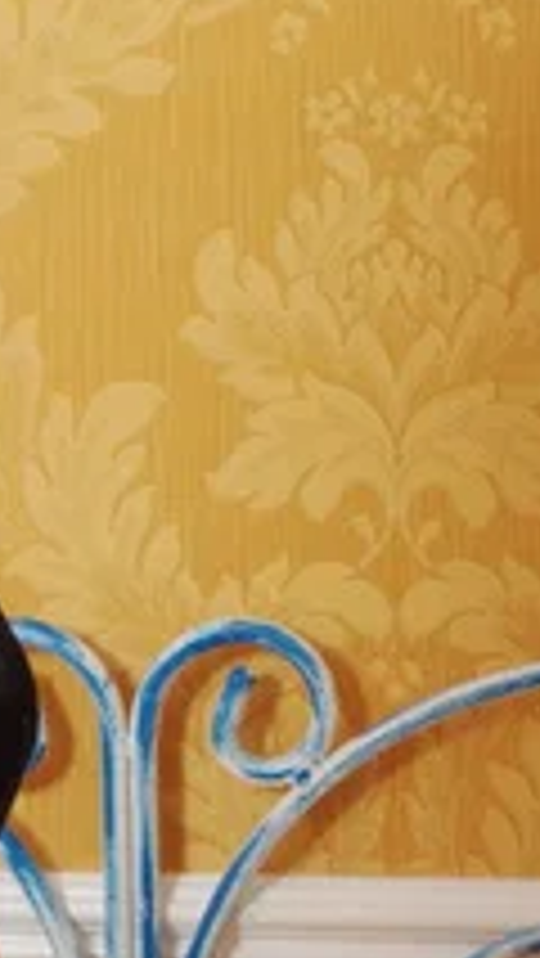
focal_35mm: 233
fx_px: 5930
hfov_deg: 5.1
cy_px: 1012
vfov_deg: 9.2
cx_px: -414
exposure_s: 1/125
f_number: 14
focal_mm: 35
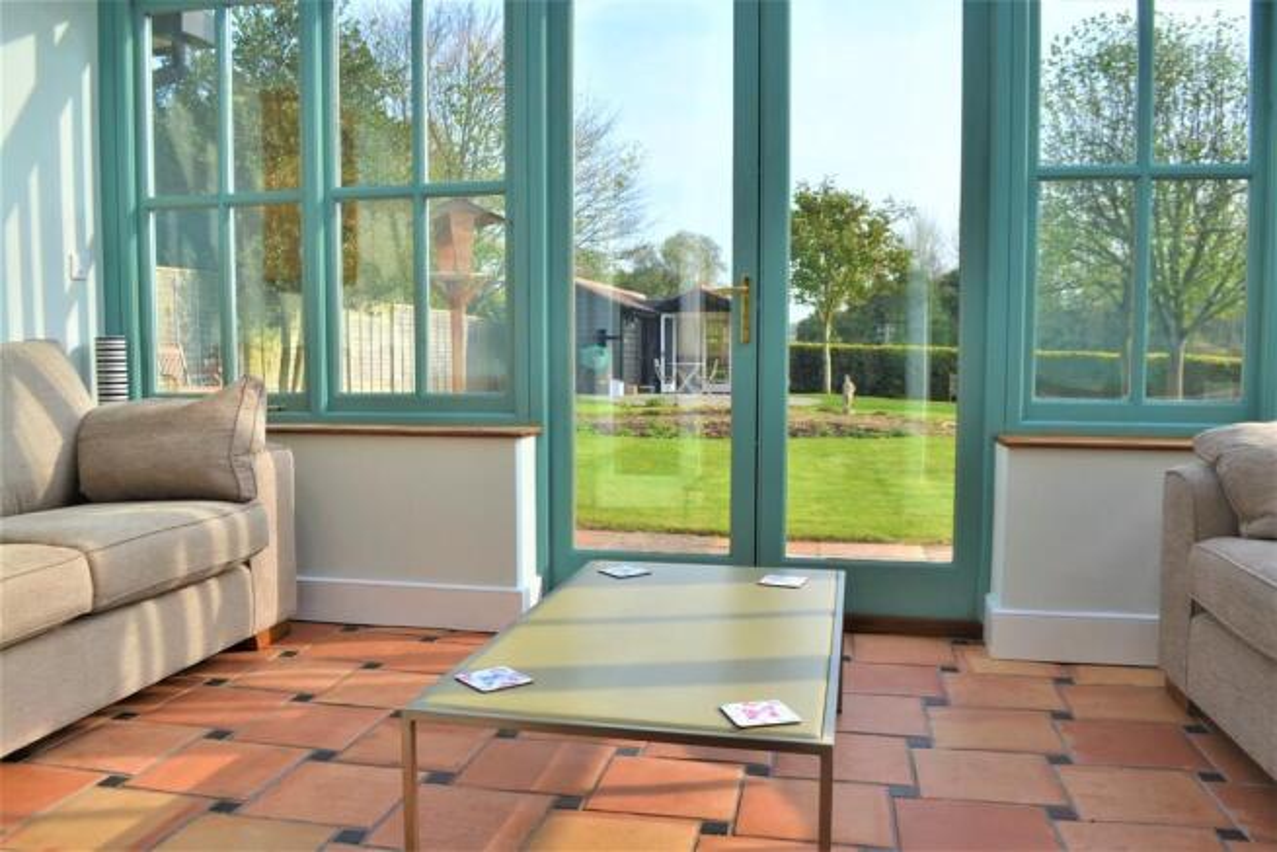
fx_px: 1064
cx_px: 638
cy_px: 426
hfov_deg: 61.9
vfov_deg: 43.6
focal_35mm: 30
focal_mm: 20
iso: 100
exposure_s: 1/200
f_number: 7.1
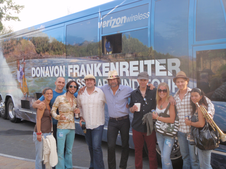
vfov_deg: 34.3
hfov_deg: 44.8
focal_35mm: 42
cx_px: 113
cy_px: 84
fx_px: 274
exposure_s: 1/60
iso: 64
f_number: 4.3
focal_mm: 7.57
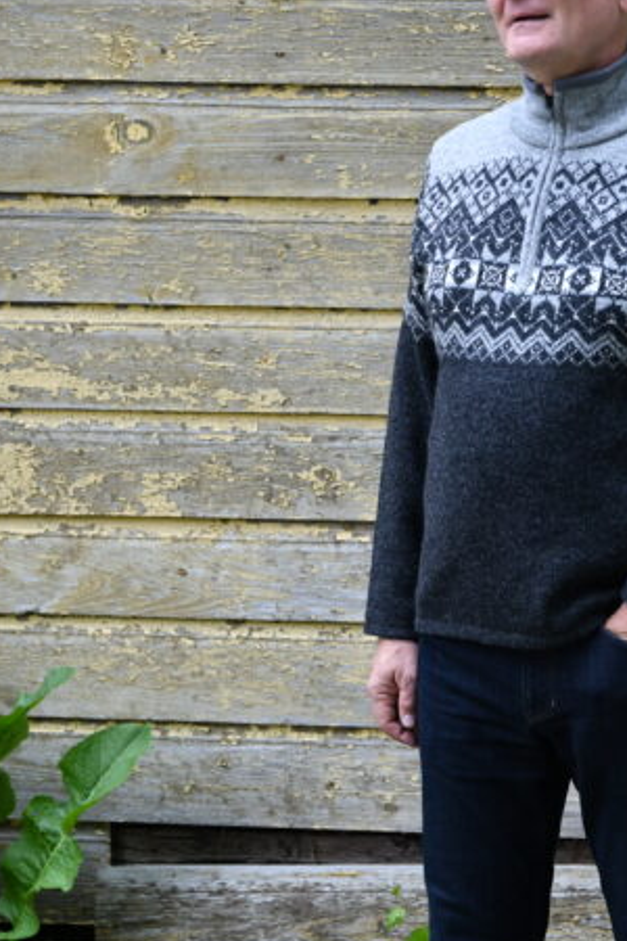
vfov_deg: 17.0
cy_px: 569
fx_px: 3135
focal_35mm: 120
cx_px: 571
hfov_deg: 11.3
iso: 800
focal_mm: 60
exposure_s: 1/180
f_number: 6.7
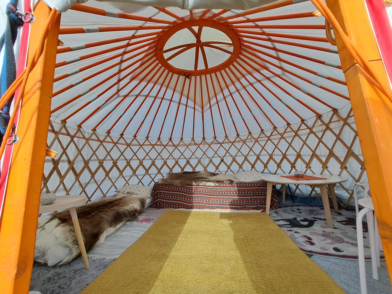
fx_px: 147
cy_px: 147
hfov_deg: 106.2
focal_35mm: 13
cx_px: 196
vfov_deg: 89.9
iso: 50
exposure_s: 1/463
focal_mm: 1.74
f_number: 2.2
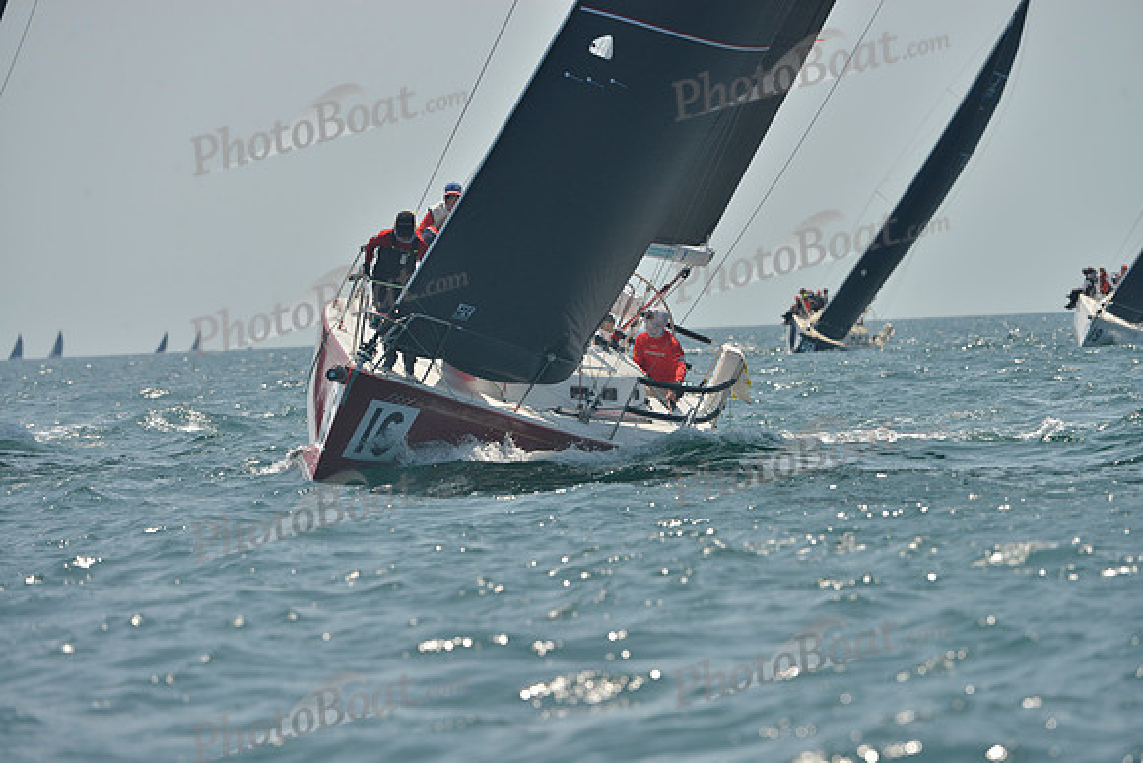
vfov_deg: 4.6
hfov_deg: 6.9
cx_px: 572
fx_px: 9527
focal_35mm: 300
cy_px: 382
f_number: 8
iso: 280
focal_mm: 300
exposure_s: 1/1250
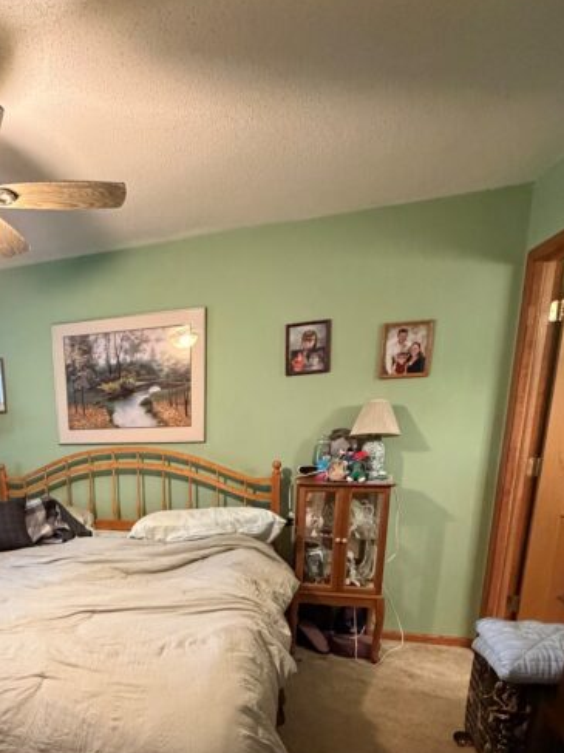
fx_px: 500
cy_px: 526
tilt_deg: -13.6
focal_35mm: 23
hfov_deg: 54.4
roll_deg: +2.4
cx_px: 105
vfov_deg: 70.9
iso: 1000
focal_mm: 2.22
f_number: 2.2
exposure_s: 1/60
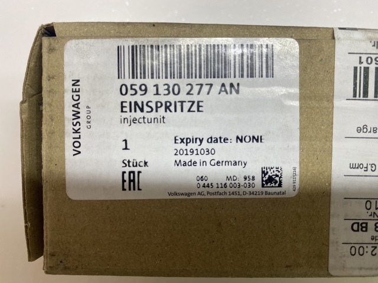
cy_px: 142
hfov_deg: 67.3
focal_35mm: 26
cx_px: 189
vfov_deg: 53.0
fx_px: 284
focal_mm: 4.25
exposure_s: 1/100
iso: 80
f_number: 1.8
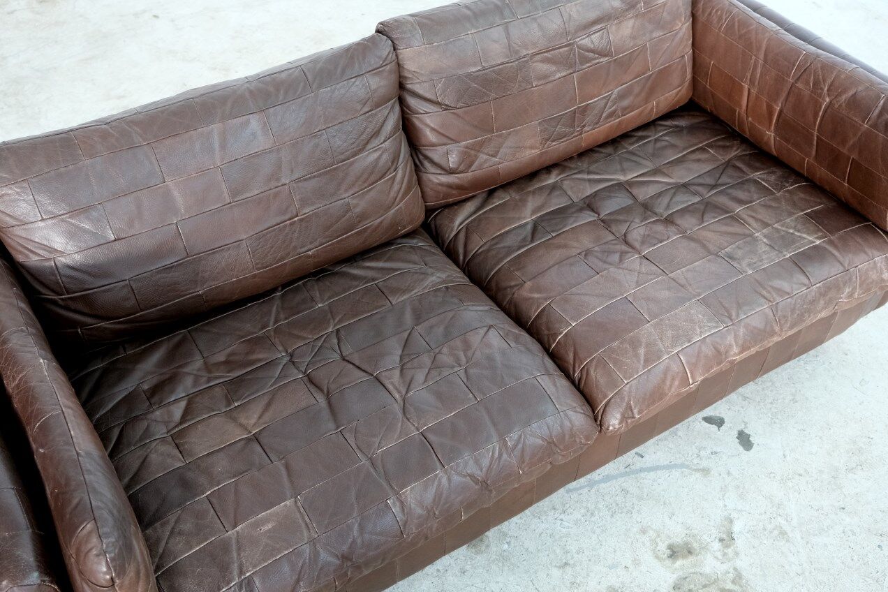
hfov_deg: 51.9
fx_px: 913
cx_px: 444
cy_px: 296
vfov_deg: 35.9
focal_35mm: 37
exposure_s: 1/38
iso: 3200
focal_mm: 24.7
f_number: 4
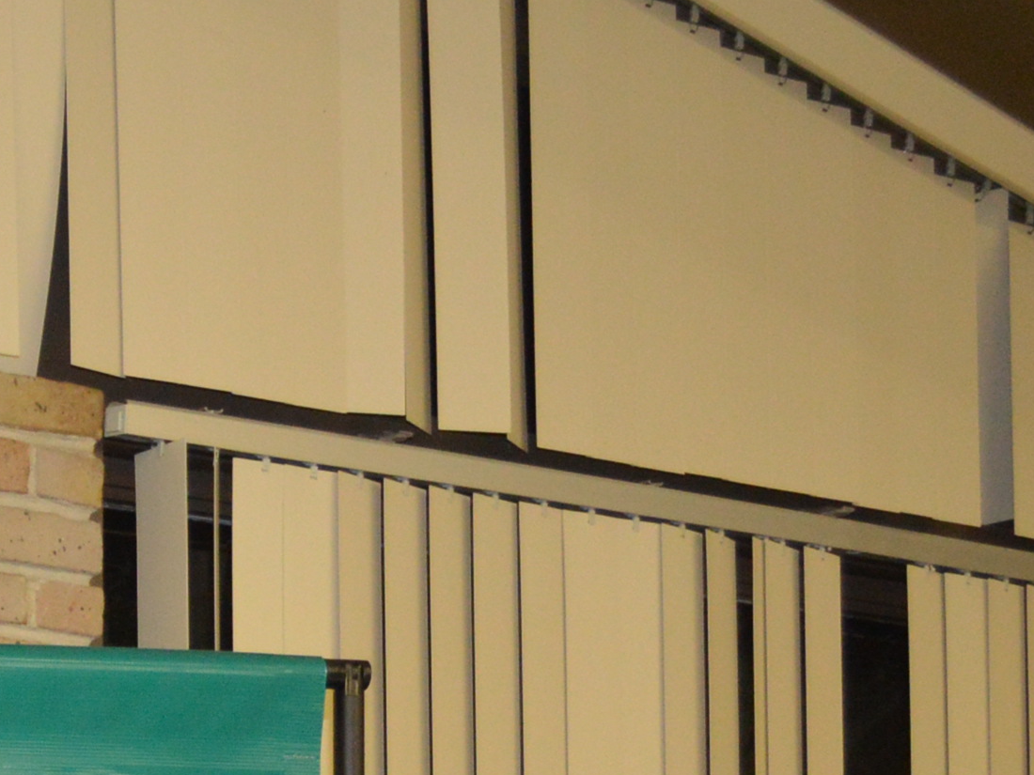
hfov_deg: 14.0
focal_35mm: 130
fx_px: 3883
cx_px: -646
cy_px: 1386
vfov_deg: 10.7
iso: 1100
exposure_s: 1/60
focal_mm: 22
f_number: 3.8
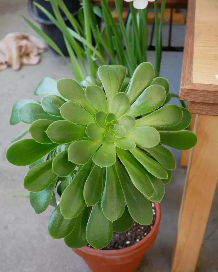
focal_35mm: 42
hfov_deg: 35.7
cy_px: 145
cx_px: 108
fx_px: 339
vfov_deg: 43.8
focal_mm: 20
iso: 800
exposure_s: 1/60
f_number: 4.1
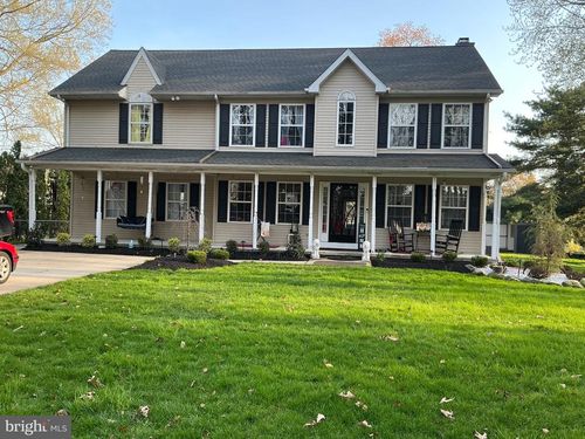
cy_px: 220
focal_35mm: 28
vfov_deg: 49.7
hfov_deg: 63.4
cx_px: 292
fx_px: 473
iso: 25
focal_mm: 3
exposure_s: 1/164
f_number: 1.8
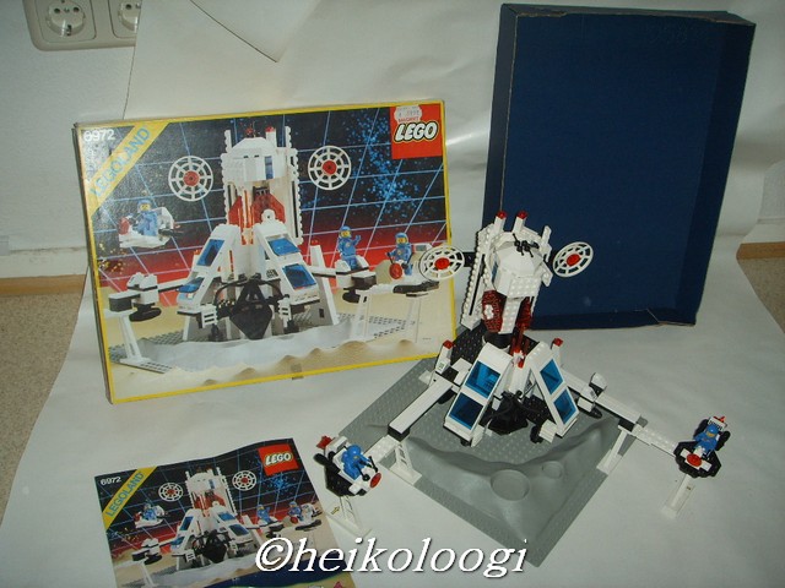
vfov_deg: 36.8
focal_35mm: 39
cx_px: 392
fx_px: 884
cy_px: 294
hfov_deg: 47.9
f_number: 3.5
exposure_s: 1/45
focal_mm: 6.6
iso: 100
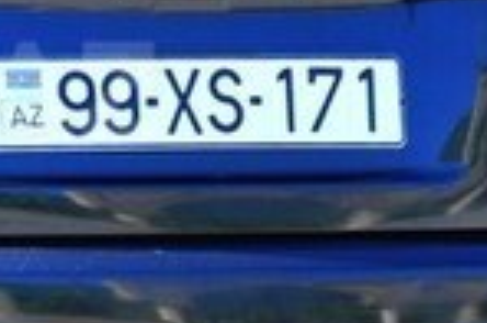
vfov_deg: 4.5
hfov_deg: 6.8
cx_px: -181
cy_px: 92
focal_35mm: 301
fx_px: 4066
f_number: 5
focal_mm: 45
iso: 200
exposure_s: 1/100
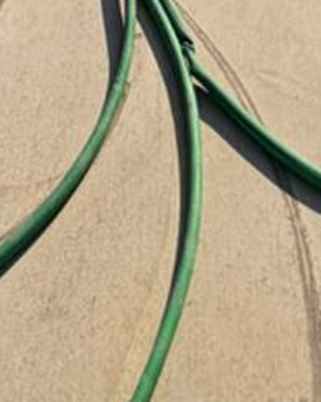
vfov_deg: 12.5
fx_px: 998
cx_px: 253
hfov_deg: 18.1
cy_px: -722
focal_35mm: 84
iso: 25
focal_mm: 2.22
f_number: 2.2
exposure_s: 1/1795
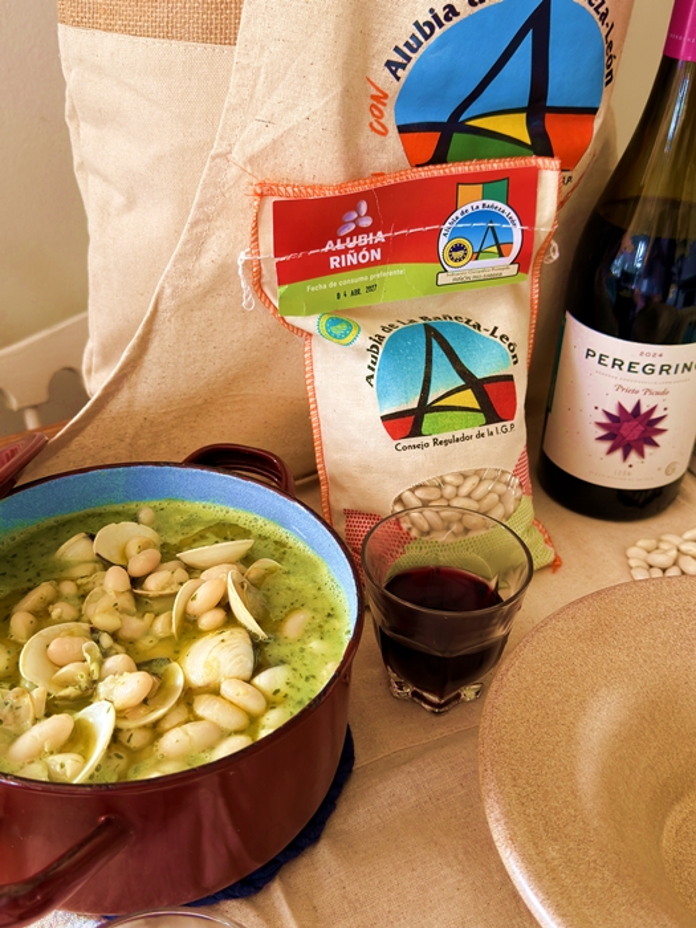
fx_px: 938
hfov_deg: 40.7
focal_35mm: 35
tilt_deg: -33.7
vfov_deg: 52.6
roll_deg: -0.5
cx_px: 348
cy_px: 464
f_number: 1.78
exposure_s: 1/60
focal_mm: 6.76
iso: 160
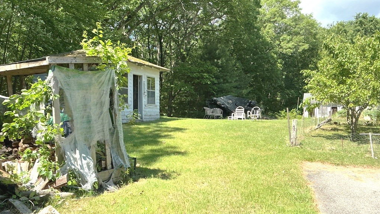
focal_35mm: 32
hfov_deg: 61.0
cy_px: 112
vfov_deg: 36.7
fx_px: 322
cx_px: 191
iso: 25
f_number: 1.8
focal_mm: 3
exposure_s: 1/842
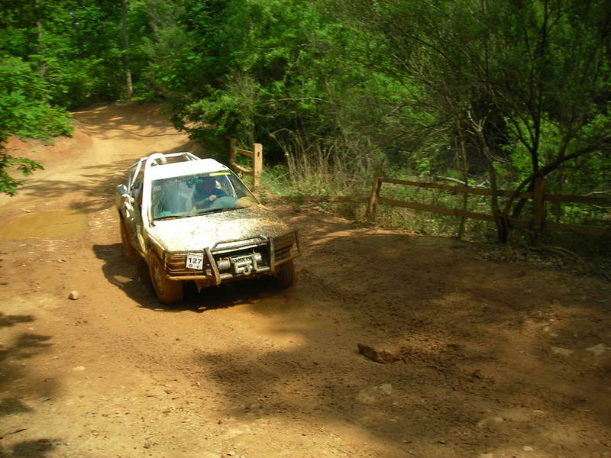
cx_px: 306
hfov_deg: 49.0
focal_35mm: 38
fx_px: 671
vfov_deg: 37.7
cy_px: 229
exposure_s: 1/117
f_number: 6.4
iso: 79
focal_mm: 6.3
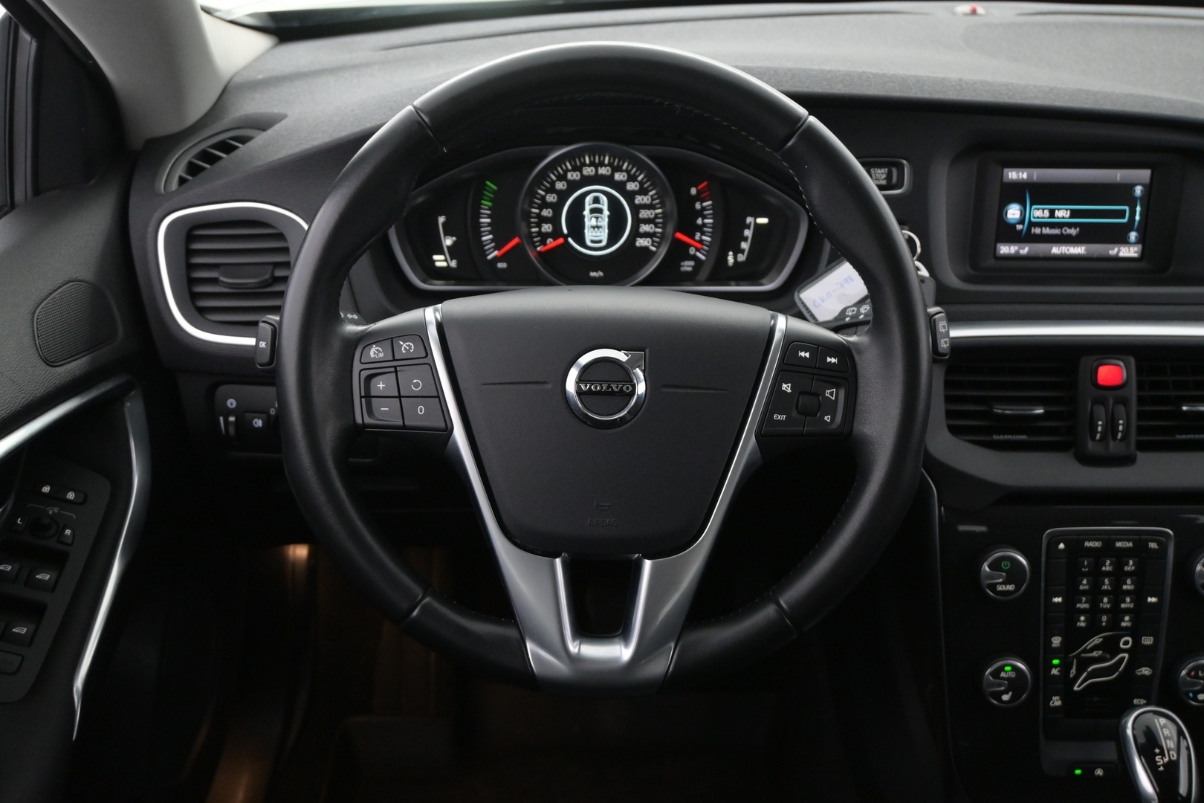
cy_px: 402
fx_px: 1304
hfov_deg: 49.6
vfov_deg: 34.2
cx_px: 602
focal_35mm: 39
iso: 2800
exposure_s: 1/40
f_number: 4.5
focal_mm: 26
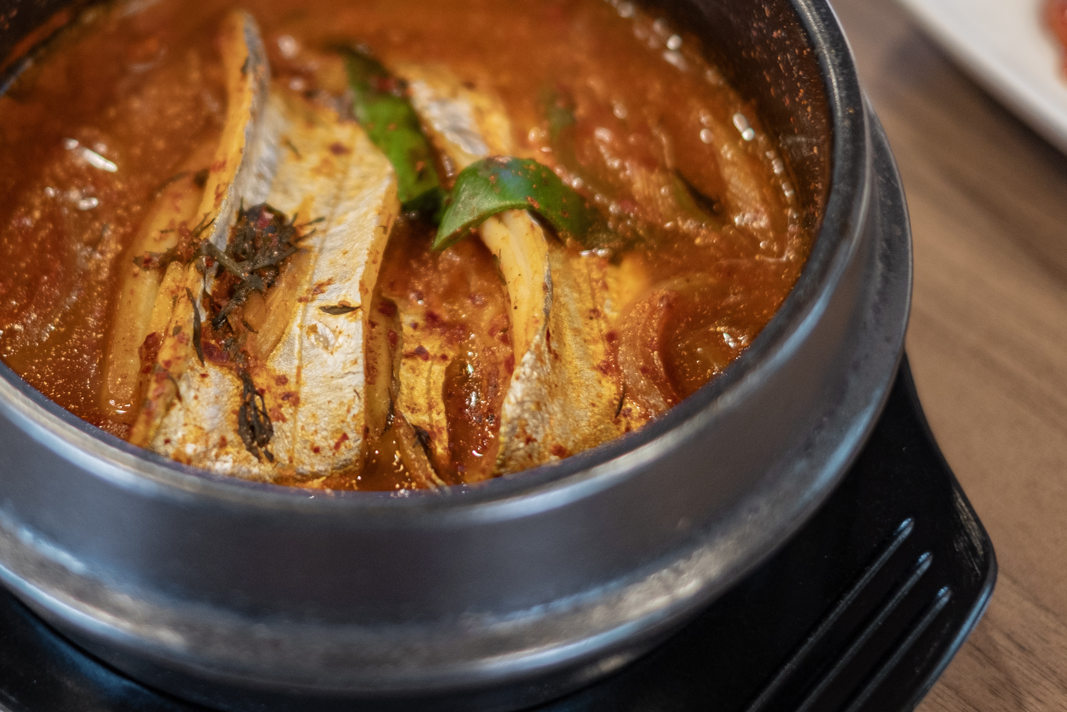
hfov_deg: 22.5
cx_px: 333
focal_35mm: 90
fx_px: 2668
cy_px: 186
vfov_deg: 15.1
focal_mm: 35
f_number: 1.4
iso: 200
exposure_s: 1/90
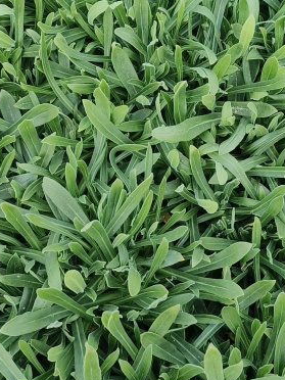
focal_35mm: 66
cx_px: 197
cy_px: 153
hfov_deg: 22.1
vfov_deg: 29.3
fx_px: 725
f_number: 1.75
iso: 213
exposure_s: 1/482
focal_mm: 5.5
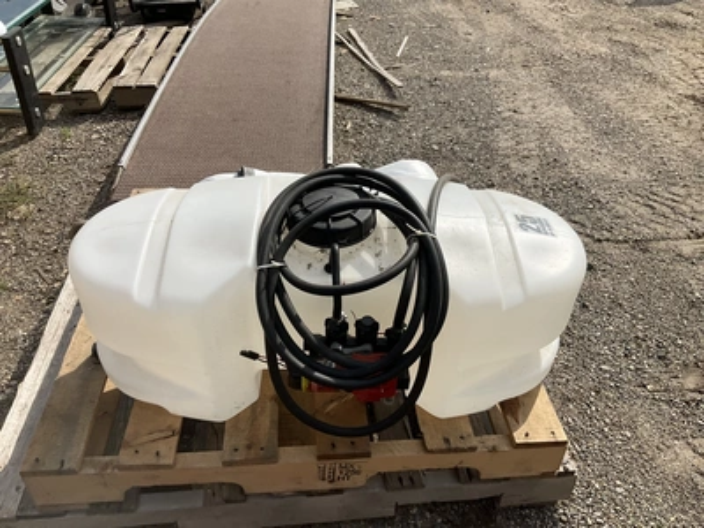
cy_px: 264
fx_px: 590
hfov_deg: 61.7
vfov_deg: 48.2
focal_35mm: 29
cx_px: 352
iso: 25
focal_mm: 3
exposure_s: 1/3322
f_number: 1.8
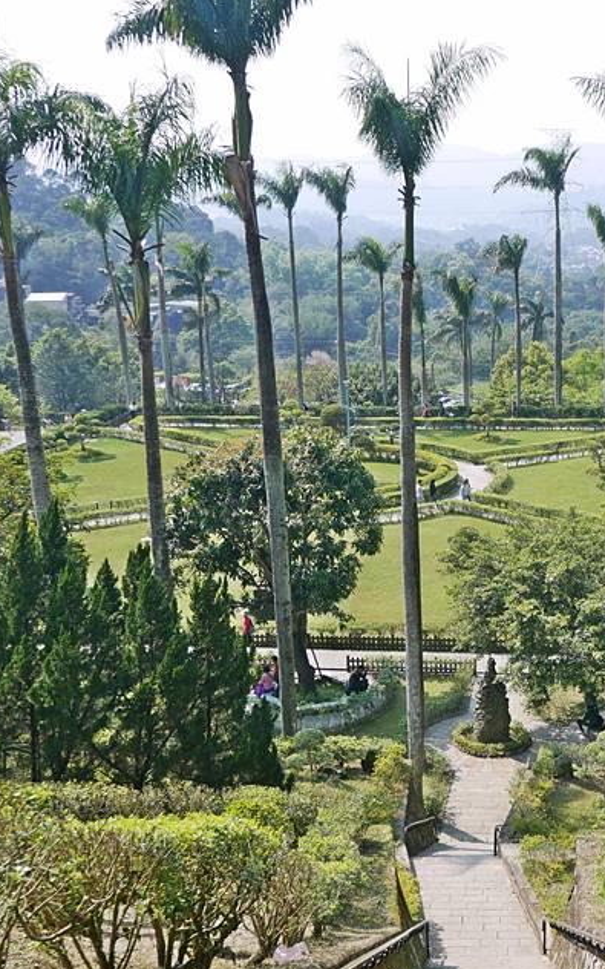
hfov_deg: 26.5
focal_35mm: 47
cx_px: 539
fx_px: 1240
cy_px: 548
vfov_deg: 42.6
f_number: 4.5
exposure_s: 1/640
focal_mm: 14
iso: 200
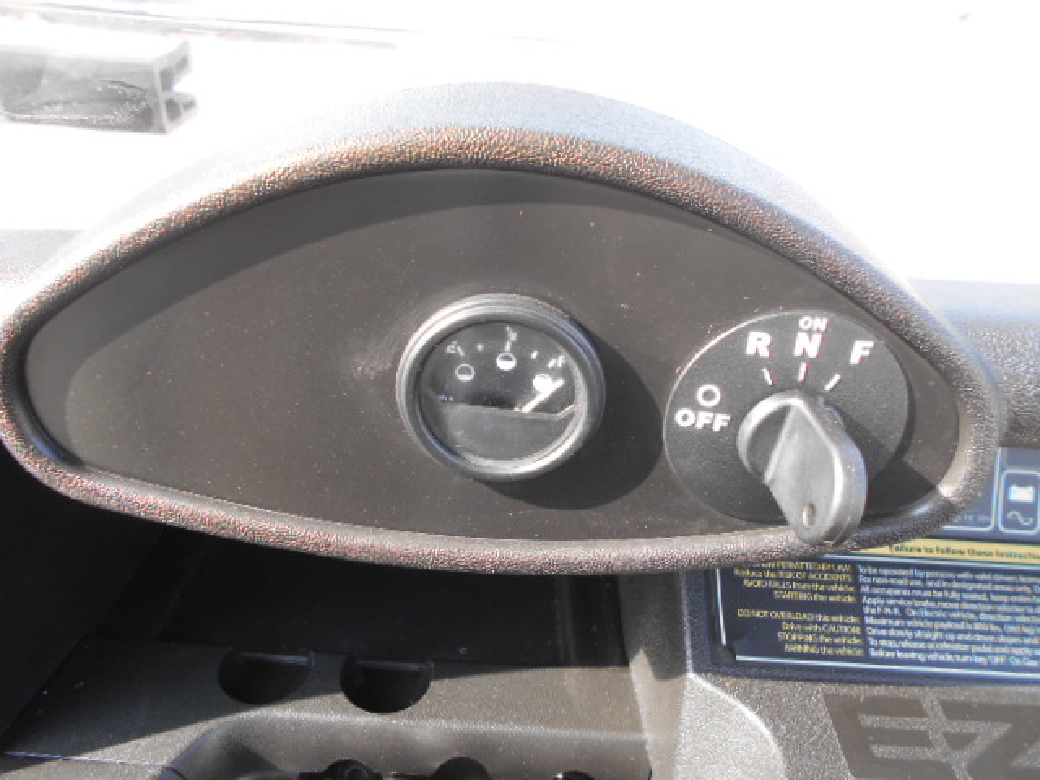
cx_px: 520
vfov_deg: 53.1
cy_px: 390
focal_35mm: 26
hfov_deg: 67.3
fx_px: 781
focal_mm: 4.6
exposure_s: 1/50
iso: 80
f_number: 3.2
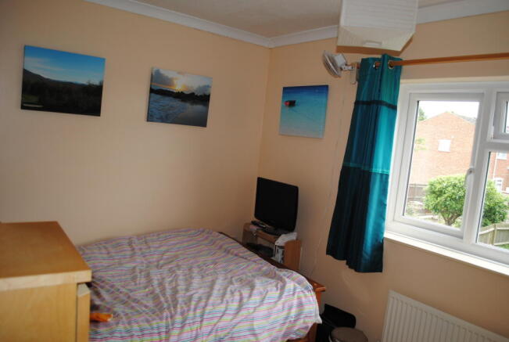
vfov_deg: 48.1
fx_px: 383
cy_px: 171
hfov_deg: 67.3
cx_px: 254
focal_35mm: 27
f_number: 3.5
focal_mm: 18
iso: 200
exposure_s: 1/60
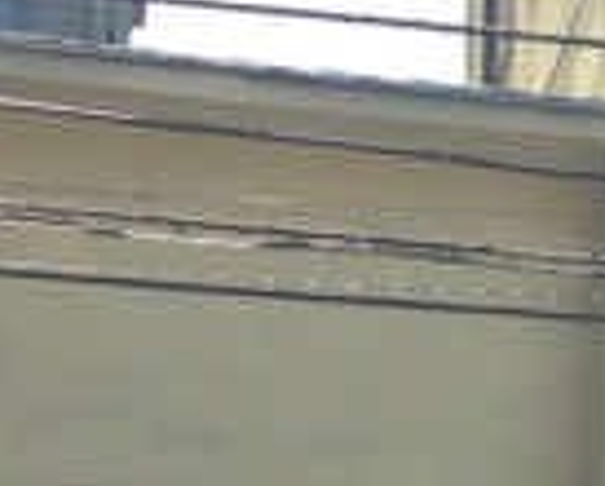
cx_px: 1263
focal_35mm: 188
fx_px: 3371
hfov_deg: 9.5
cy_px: 756
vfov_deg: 8.1
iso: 50
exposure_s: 1/645
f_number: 2.4
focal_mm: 4.12
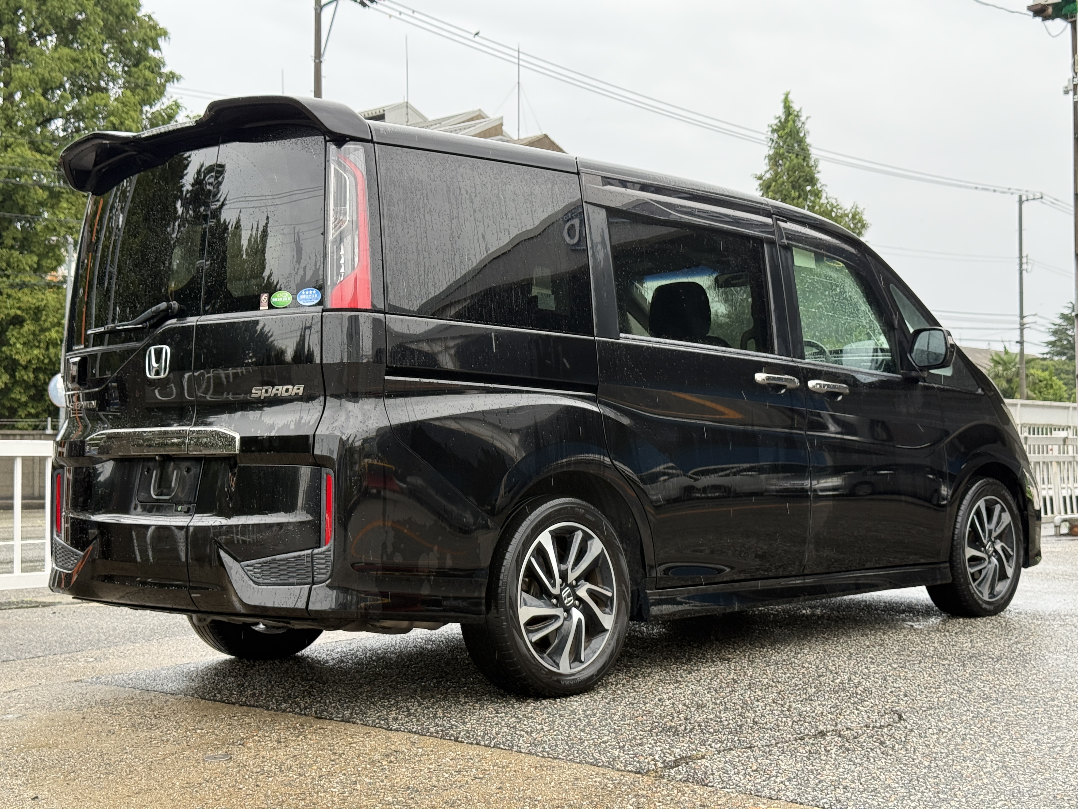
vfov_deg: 30.3
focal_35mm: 48
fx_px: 1495
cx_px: 539
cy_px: 404
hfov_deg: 39.7
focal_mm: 6.76
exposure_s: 1/274
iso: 64
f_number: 1.78
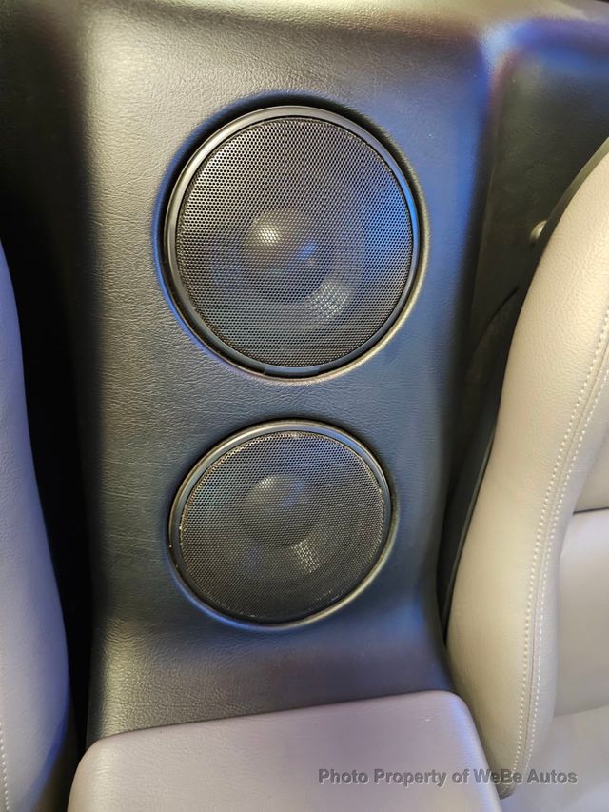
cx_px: 304
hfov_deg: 58.9
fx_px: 539
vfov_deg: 73.9
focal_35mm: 23
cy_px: 406
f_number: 1.7
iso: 1250
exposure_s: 1/24
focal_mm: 6.3
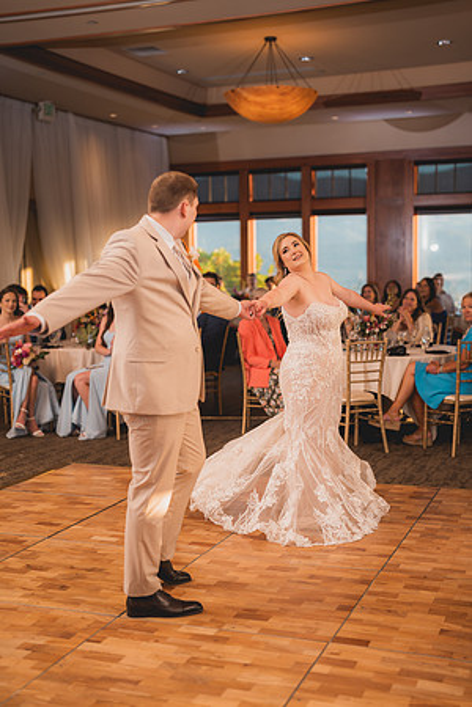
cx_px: 236
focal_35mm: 50
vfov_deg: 39.6
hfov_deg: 27.0
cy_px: 354
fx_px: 983
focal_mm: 50
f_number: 1.8
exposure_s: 1/250
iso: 125
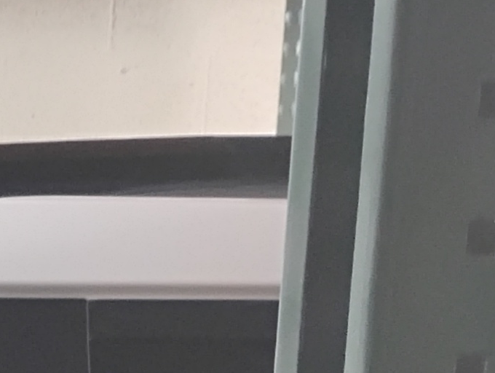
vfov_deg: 8.4
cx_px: -568
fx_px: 2406
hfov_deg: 10.6
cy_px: 761
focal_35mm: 168
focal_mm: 4.26
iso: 850
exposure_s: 1/60
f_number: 1.8
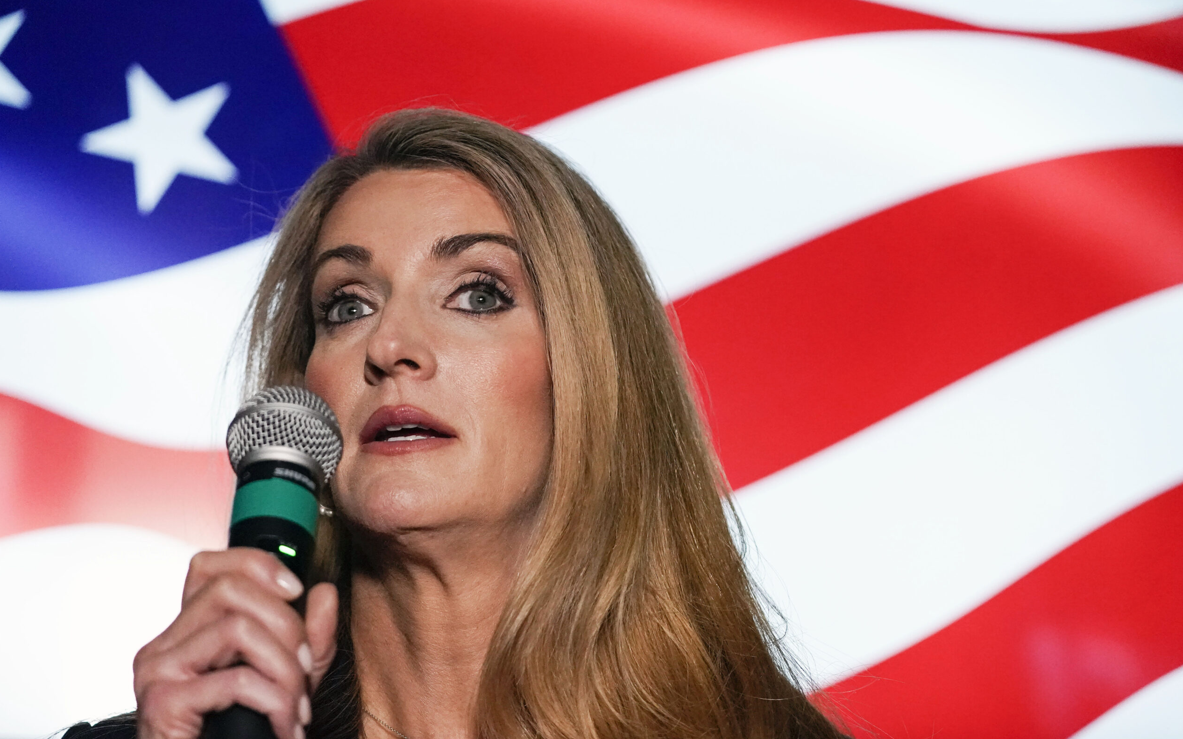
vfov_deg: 12.7
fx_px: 3321
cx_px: 588
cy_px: 393
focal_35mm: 103
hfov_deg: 20.2
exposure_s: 1/800
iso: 8000
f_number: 4.5
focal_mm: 100
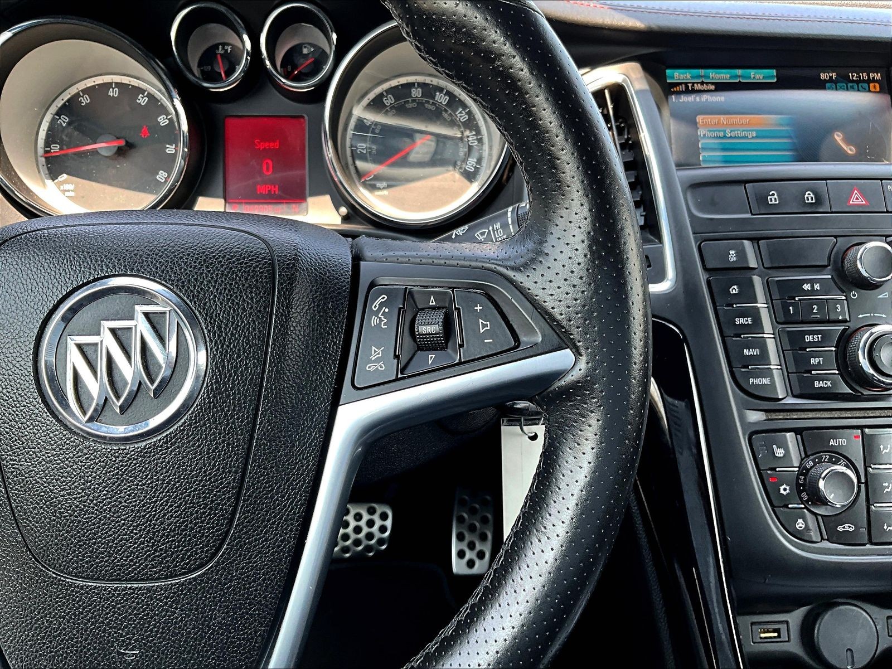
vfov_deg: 48.2
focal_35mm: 29
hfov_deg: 61.7
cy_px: 334
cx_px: 446
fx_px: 747
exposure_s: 1/122
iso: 50
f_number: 1.8
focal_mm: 3
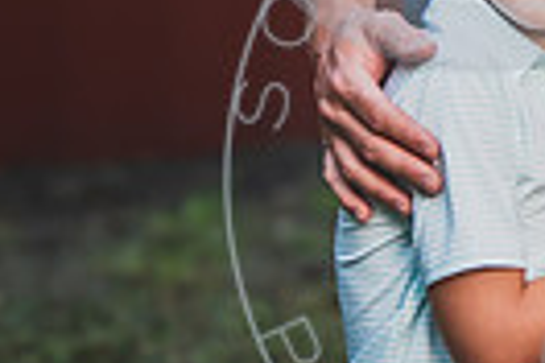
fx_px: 2785
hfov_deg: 10.7
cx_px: 855
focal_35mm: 184
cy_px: -167
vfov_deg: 7.3
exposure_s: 1/320
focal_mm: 42
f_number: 2.8
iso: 100
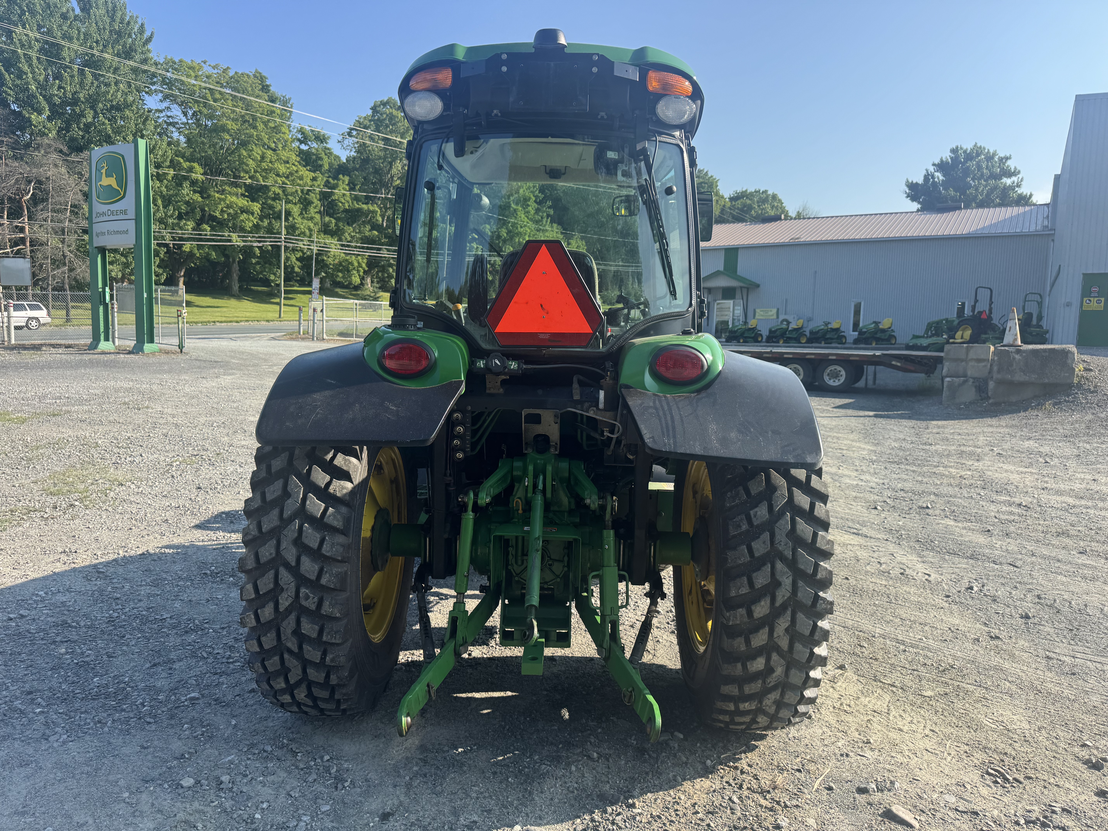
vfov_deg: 56.8
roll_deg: -1.2
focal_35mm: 24
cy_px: 416
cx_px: 554
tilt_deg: -4.5
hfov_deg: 71.6
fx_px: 768
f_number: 1.78
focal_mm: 6.76
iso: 80
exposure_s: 1/1637
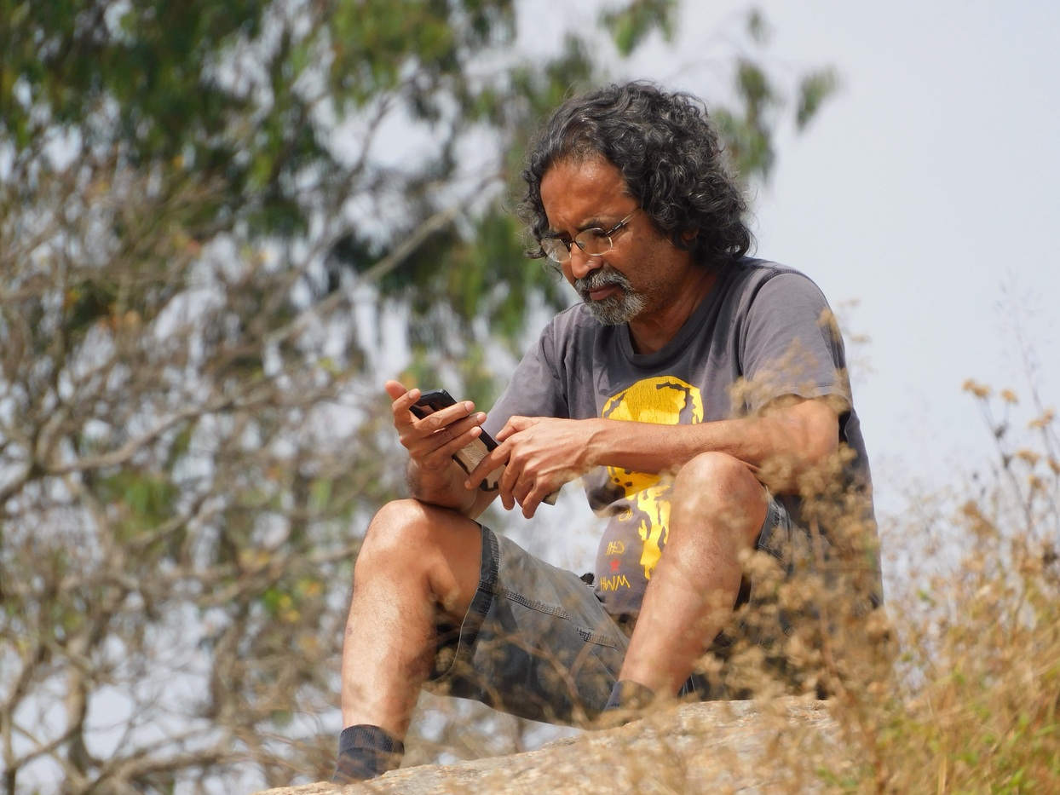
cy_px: 398
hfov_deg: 2.5
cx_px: 530
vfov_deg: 1.9
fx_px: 24497
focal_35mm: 800
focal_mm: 143.3
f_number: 5.6
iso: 125
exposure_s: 1/500
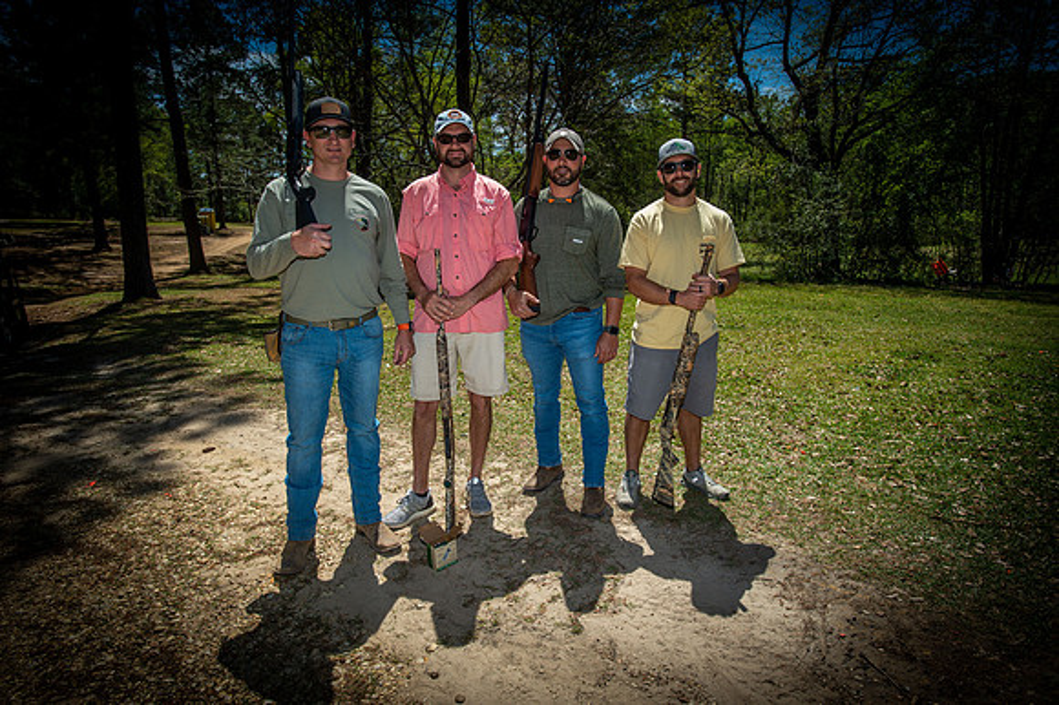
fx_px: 647
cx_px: 530
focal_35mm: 22
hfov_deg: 78.6
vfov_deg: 57.2
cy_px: 352
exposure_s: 1/250
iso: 80
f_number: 6.3
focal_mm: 22
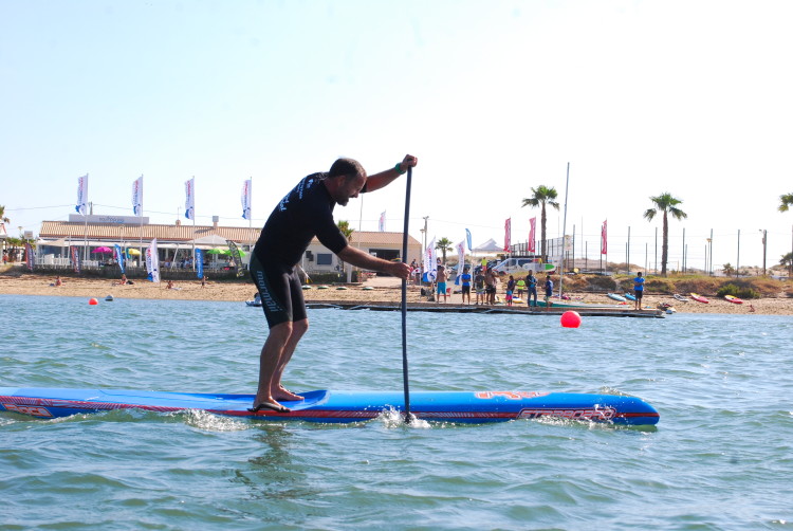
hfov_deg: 31.9
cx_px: 396
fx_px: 1389
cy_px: 266
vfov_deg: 21.6
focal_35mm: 63
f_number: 9
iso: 400
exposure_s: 1/400
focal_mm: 42
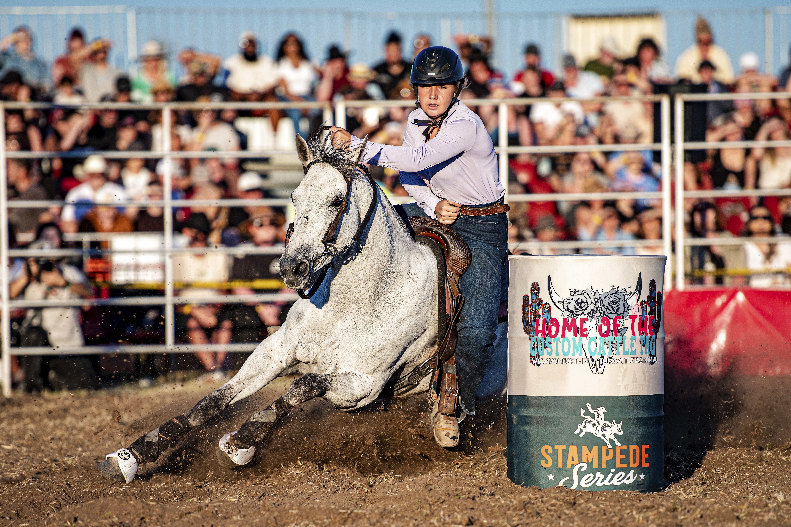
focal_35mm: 200
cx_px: 396
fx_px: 4394
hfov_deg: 10.3
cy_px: 264
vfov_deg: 6.9
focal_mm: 200
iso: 90
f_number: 2.8
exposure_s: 1/1250
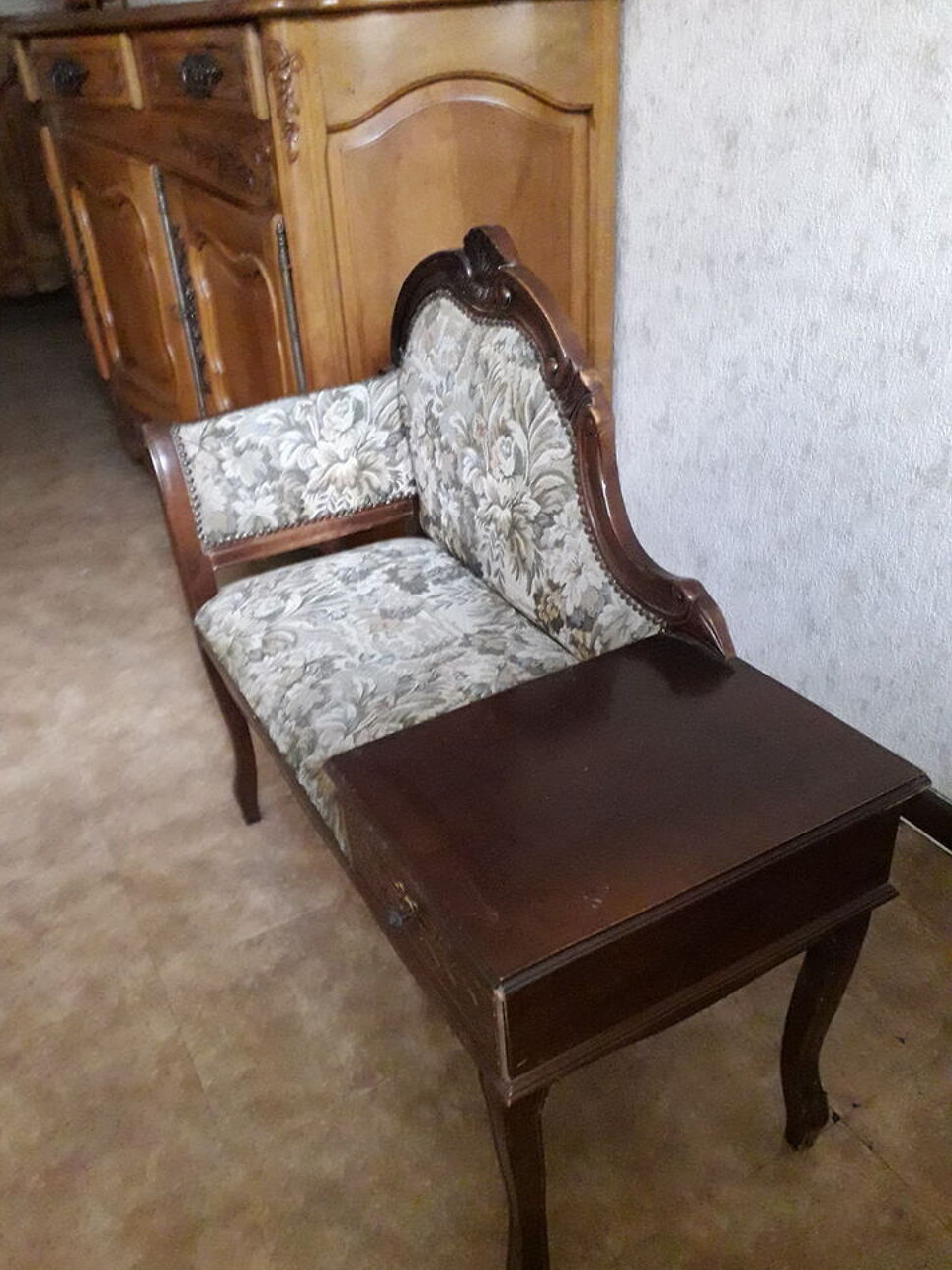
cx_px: 460
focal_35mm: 28
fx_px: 1027
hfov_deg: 49.7
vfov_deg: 63.4
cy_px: 653
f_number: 1.9
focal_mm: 3.6
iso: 640
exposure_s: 1/20
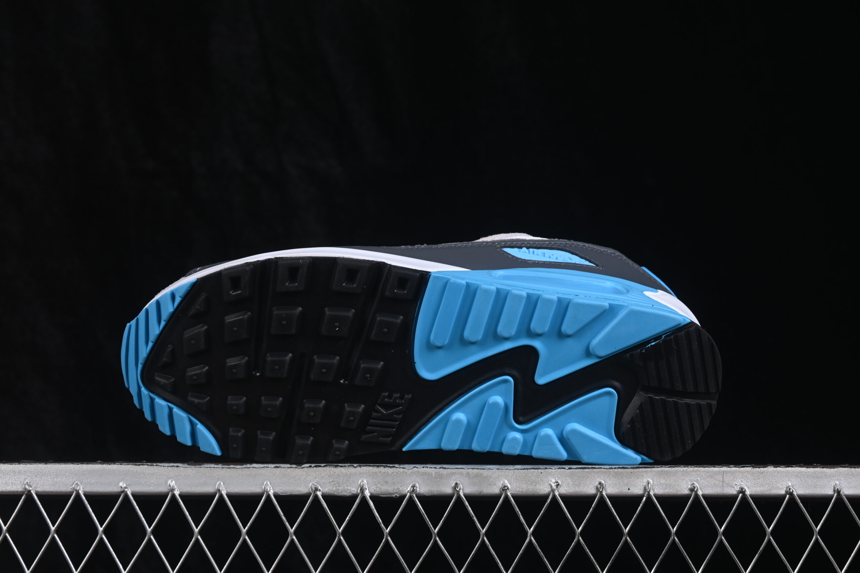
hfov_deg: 27.0
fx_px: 1792
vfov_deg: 18.2
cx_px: 430
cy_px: 286
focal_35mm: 75
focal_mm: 50
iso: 160
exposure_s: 1/80
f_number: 8
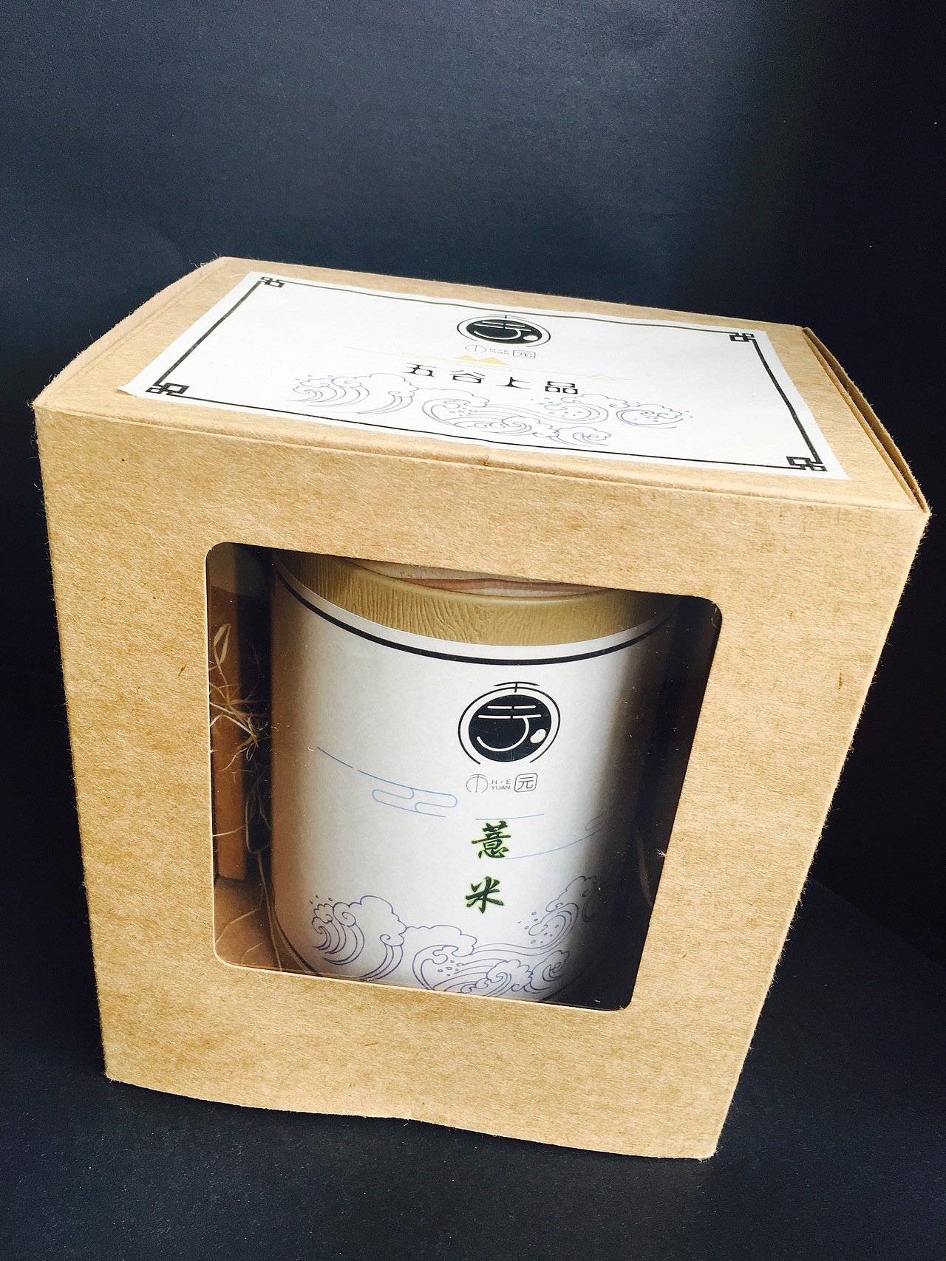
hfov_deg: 48.2
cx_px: 473
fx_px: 1057
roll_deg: -4.8
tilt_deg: -33.4
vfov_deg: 61.7
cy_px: 630
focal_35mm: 29
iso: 25
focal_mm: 4.15
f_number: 2.2
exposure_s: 1/50
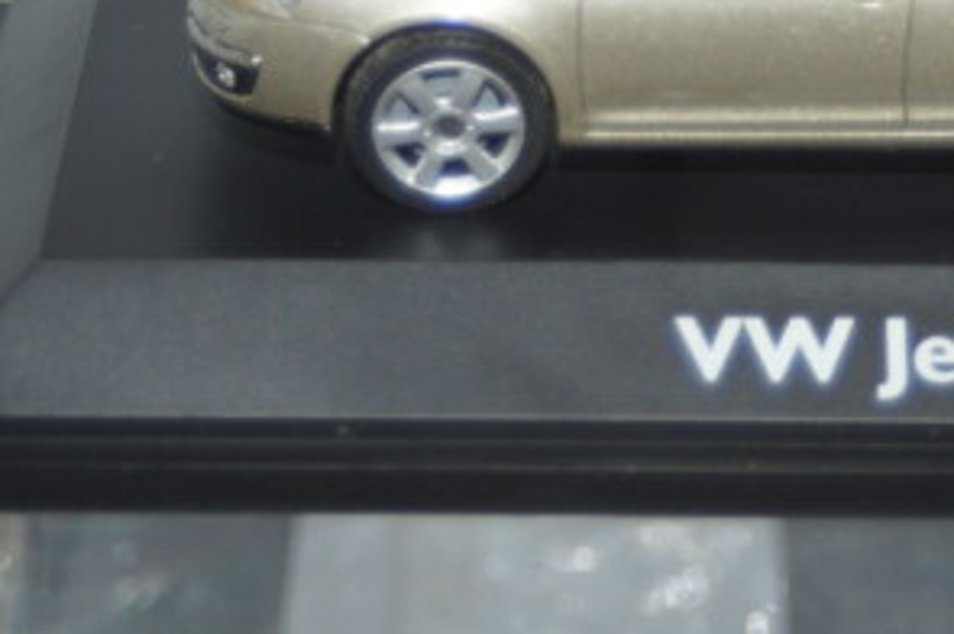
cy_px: 107
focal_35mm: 168
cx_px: 731
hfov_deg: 12.2
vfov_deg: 8.1
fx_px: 4447
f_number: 5
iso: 250
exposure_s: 1/100
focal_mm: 55
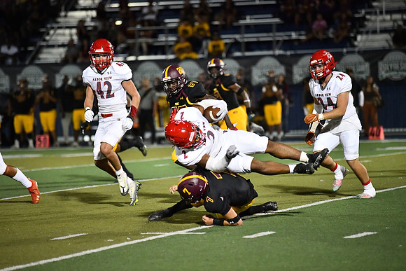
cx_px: 203
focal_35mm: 200
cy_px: 136
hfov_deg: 10.3
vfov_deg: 6.9
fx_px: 2256
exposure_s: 1/3200
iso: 10000
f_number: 2.8
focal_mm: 200
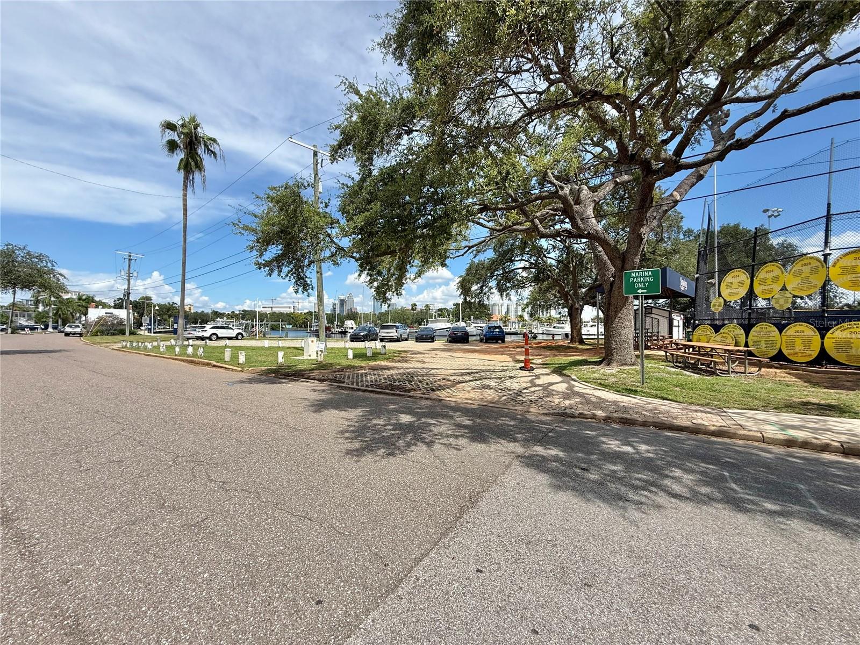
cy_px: 322
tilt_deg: +2.0
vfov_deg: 85.7
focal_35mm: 14
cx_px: 430
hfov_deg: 102.1
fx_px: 348
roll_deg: +0.1
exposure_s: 1/1656
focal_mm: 2.22
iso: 50
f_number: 2.2
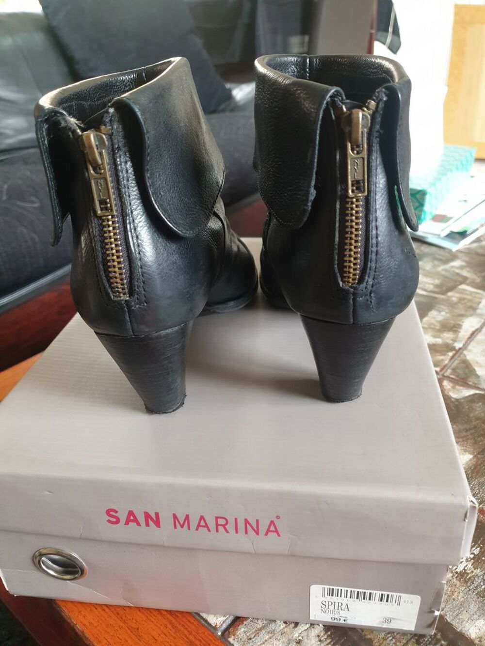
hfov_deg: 53.1
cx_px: 242
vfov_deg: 67.3
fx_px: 486
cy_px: 323
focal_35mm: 26
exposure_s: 1/50
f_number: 1.5
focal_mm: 4.3
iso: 250
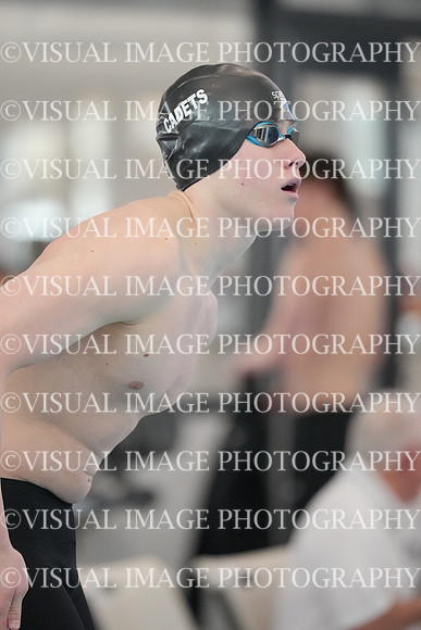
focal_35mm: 300
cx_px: 210
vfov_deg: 6.9
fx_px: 5259
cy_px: 315
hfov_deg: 4.6
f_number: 2.8
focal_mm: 200
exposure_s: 1/2000
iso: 5000
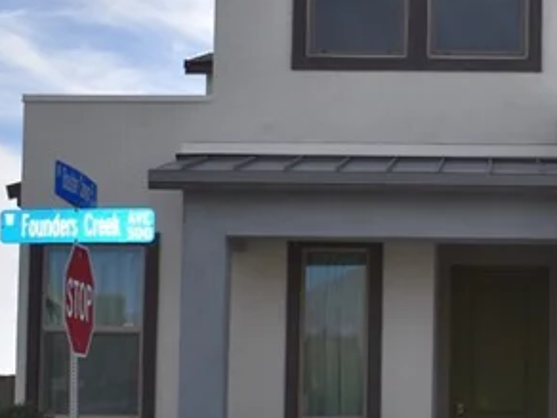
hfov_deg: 19.0
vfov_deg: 14.6
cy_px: 325
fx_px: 1625
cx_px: 523
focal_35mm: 101
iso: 100
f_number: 13
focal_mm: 20
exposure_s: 1/200
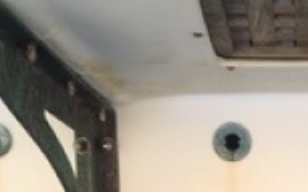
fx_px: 1082
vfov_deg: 9.5
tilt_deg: -5.4
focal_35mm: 129
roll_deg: -1.1
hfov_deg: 15.8
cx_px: 331
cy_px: 371
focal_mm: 4.15
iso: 25
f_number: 2.2
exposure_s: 1/432
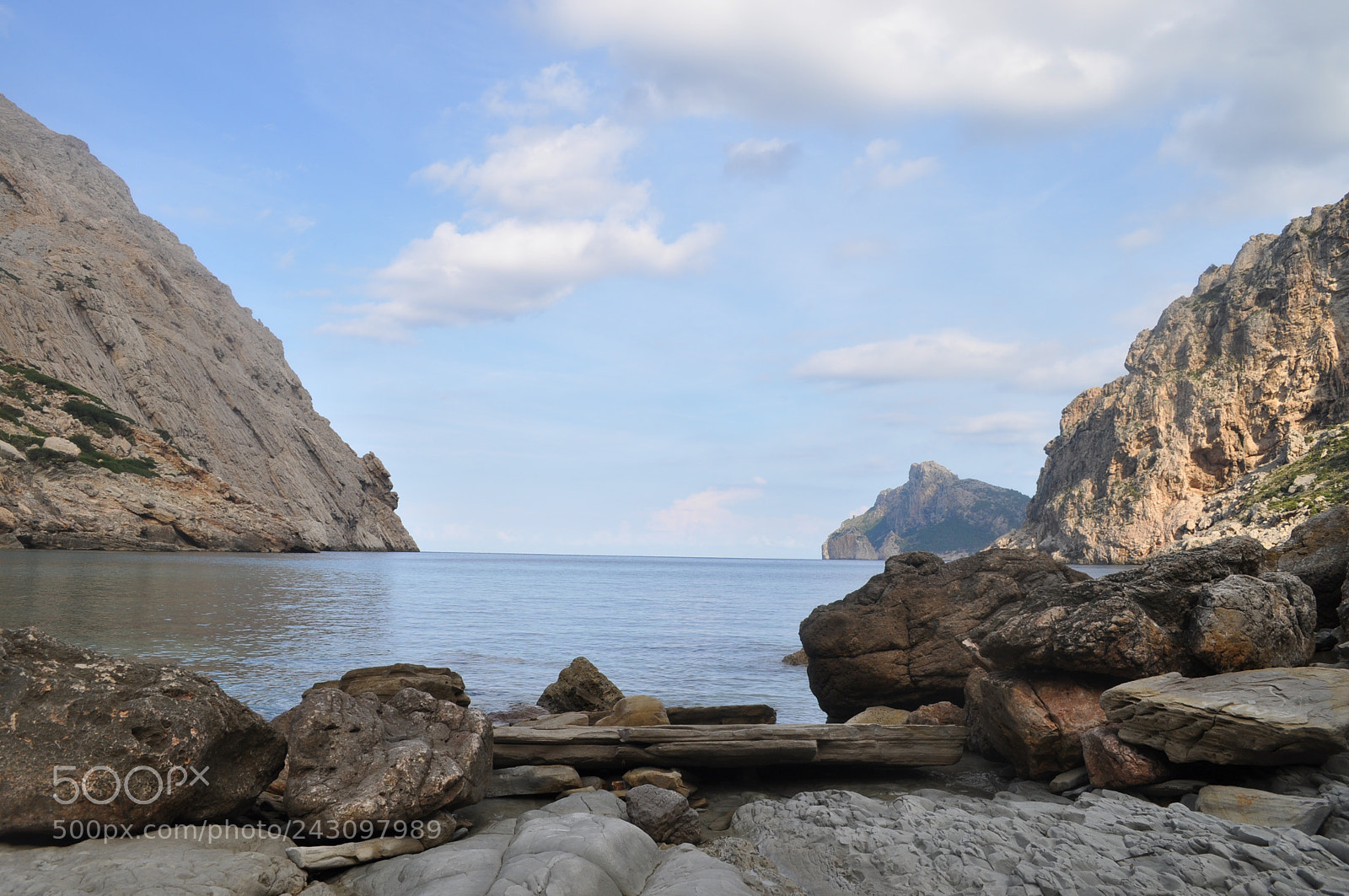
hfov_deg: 67.4
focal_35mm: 27
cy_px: 448
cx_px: 674
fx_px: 1011
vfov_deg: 47.8
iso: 200
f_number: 9
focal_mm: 18
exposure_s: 1/320
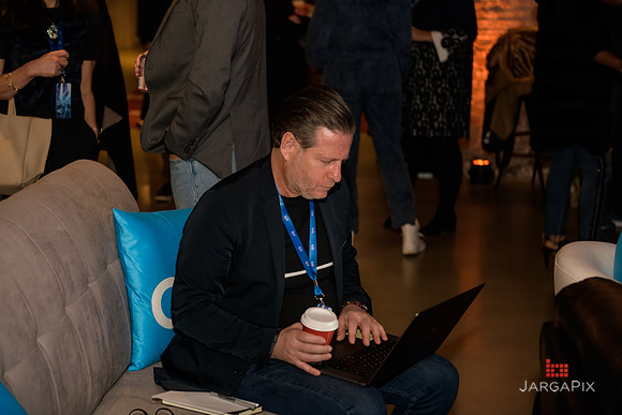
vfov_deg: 19.5
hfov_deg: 28.8
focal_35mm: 70
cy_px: 208
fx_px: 1210
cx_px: 311
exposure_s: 1/125
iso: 1250
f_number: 3.2
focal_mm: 70
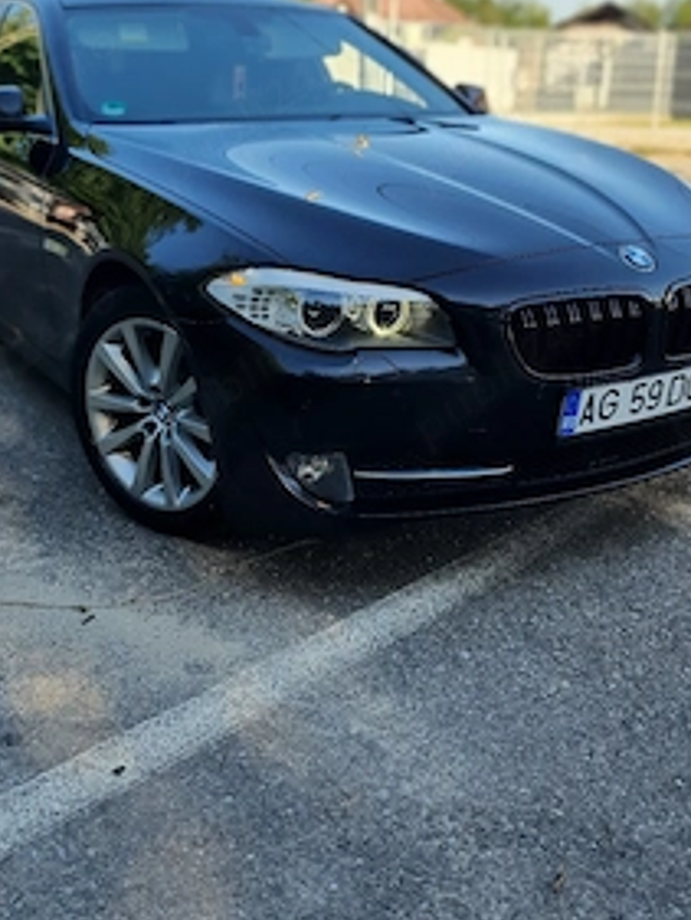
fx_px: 984
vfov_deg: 50.0
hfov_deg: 38.7
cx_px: 331
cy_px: 403
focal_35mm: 37
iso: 50
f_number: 1.5
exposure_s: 1/769
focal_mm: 4.3
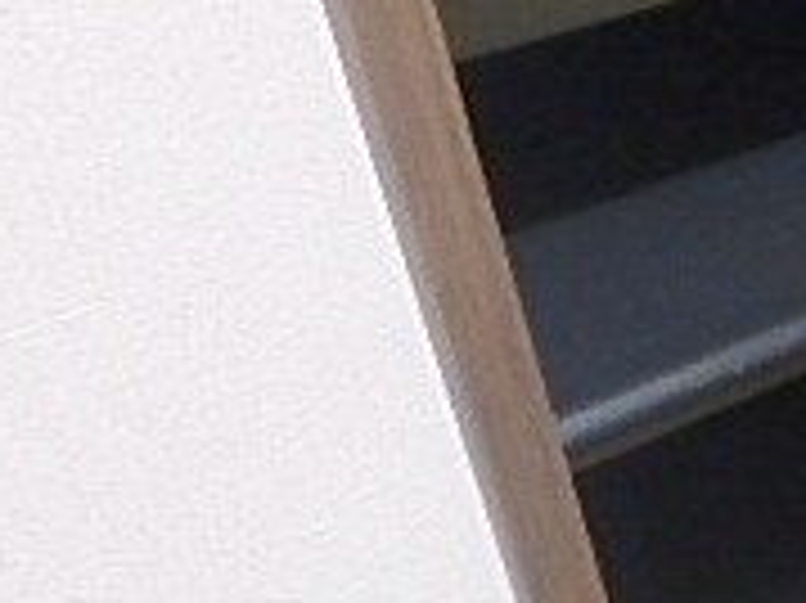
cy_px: 540
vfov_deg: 19.3
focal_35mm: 75
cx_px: 1238
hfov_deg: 21.4
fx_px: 1745
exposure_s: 1/13
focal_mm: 3.7
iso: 800
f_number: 3.5
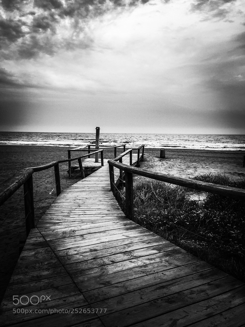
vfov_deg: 61.7
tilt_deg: -1.9
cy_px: 164
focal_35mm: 29
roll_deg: +0.2
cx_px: 122
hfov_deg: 48.2
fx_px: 274
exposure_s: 1/237
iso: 32
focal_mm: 4.15
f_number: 2.2
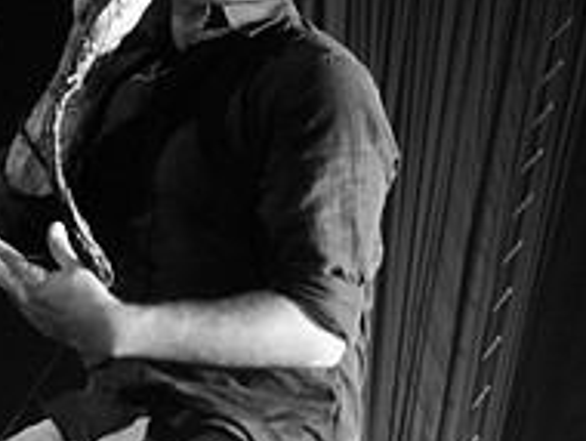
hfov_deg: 12.7
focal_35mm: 153
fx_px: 2601
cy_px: 139
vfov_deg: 9.7
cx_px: 9
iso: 1600
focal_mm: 35
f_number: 3.8
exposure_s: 1/400
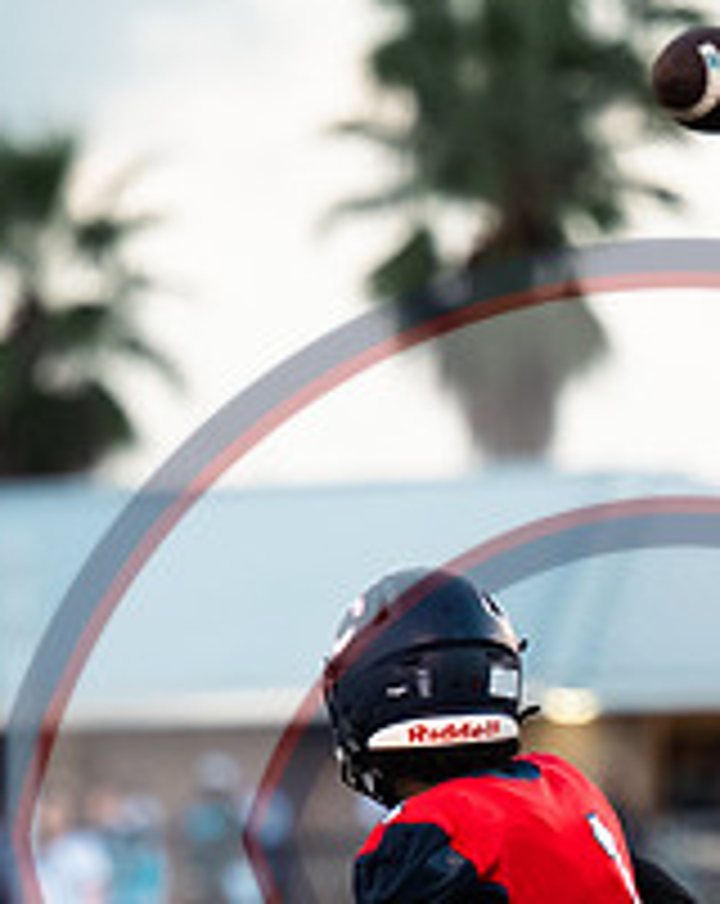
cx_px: 397
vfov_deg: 3.1
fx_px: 16859
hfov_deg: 2.4
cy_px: 994
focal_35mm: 631
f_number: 2.8
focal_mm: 165
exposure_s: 1/1600
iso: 1800
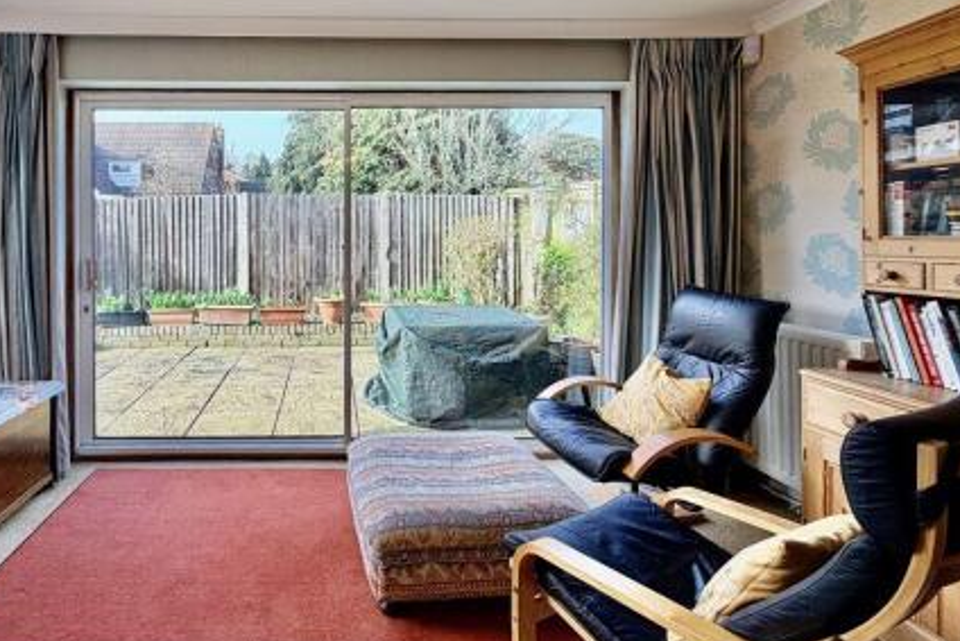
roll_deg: +1.0
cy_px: 241
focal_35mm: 20
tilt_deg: -0.7
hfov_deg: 81.8
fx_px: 533
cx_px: 341
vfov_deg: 61.2
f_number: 2.2
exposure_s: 1/100
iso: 40
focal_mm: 2.22
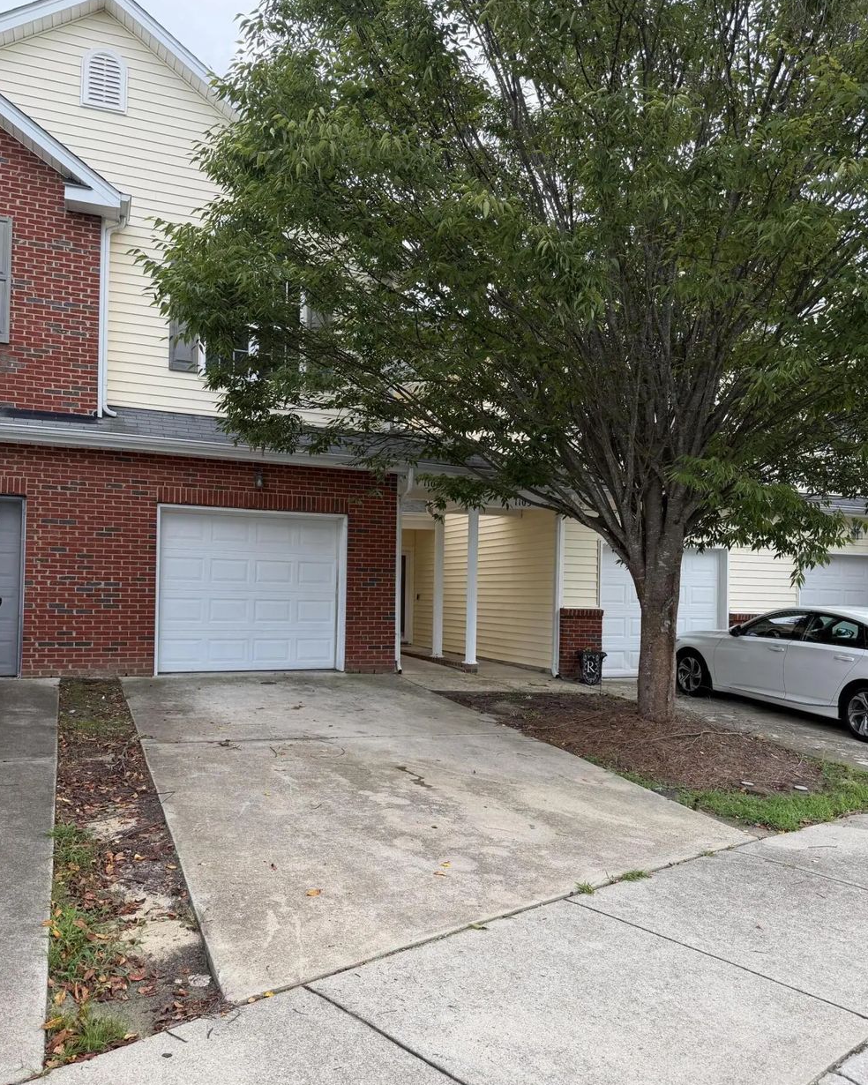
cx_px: 418
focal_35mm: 26
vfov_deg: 66.0
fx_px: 835
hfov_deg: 54.9
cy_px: 569
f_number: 1.78
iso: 80
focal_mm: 6.76
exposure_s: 1/822
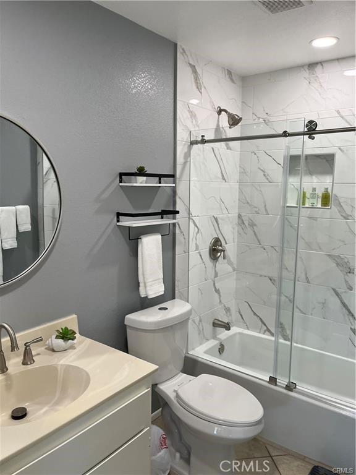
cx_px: 178
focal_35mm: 26
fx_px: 357
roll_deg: +0.0
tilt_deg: -7.0
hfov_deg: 53.1
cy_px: 238
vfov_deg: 67.3
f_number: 1.6
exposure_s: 1/120
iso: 100
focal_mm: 5.1
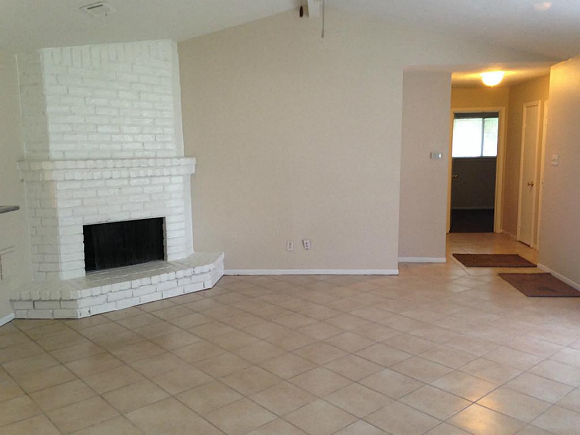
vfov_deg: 42.9
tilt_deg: -6.5
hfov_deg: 55.4
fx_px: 553
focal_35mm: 33
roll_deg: -0.1
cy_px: 218
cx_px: 290
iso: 100
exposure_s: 1/20
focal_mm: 4.12
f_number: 2.4
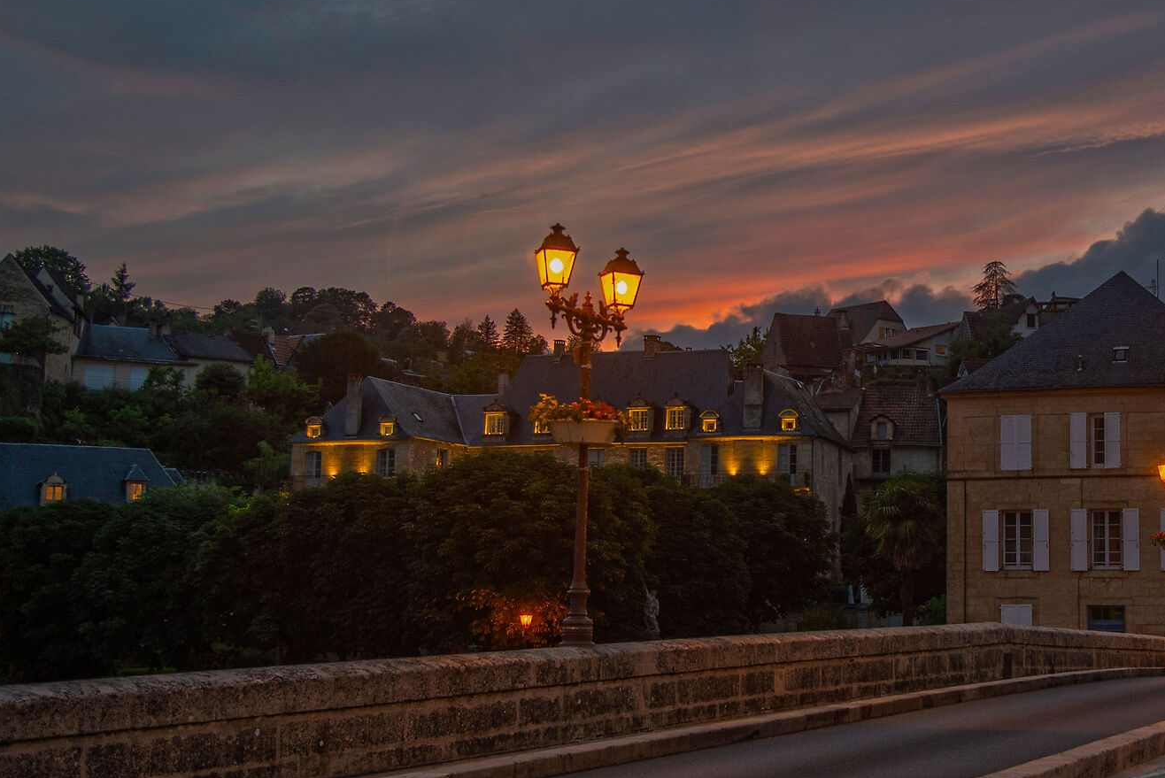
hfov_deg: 31.6
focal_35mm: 62
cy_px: 356
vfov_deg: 21.9
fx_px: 2007
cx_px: 916
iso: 200
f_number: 4
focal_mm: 34
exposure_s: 1/25
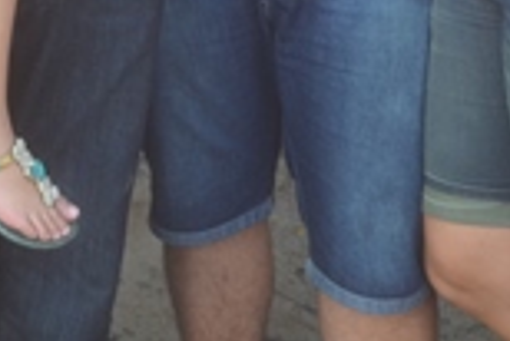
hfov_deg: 14.7
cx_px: -13
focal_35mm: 137
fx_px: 1943
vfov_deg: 9.3
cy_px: -363
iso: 360
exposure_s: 1/125
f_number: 5.6
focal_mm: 22
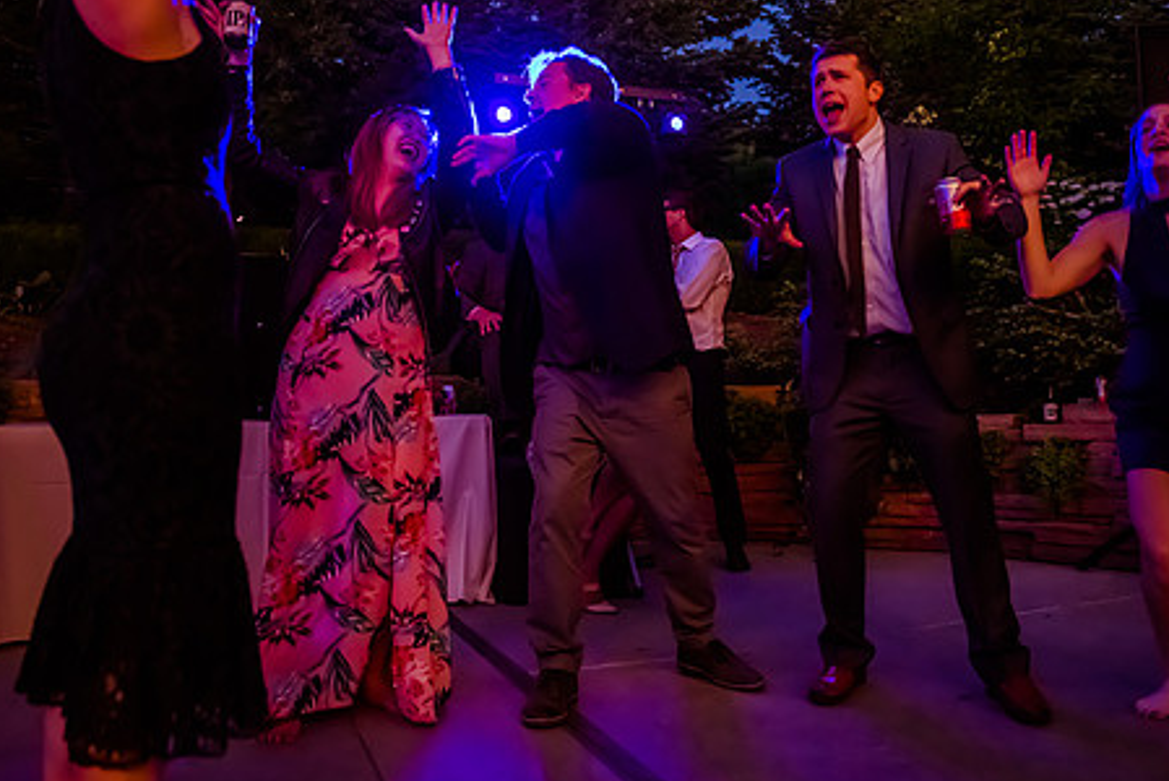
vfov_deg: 42.2
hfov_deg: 60.2
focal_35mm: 31
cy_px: 316
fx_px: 1007
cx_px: 594
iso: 8000
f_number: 2.8
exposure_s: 1/80
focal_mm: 24
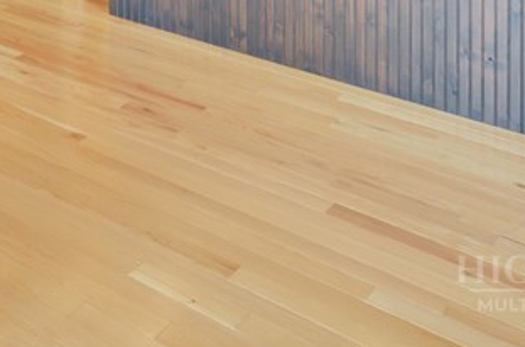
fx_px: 840
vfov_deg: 19.0
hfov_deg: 29.6
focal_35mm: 58
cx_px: -112
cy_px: -243
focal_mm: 11
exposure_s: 1/60
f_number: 4
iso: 400
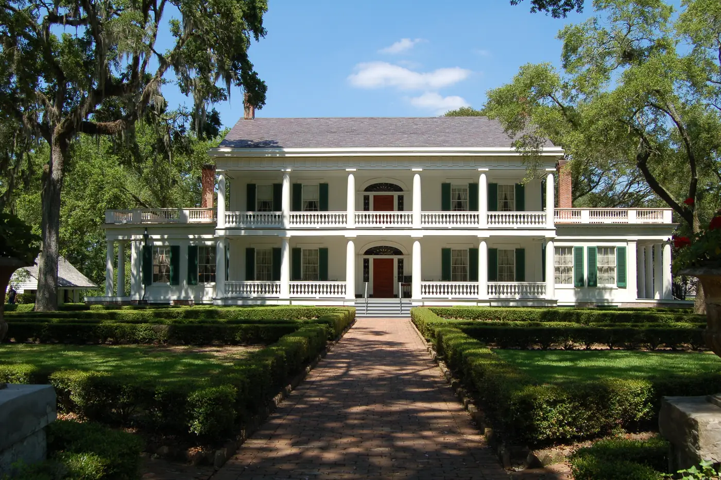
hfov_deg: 53.2
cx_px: 360
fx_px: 720
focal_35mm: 36
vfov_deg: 36.8
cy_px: 240
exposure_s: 1/250
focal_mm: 24
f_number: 8
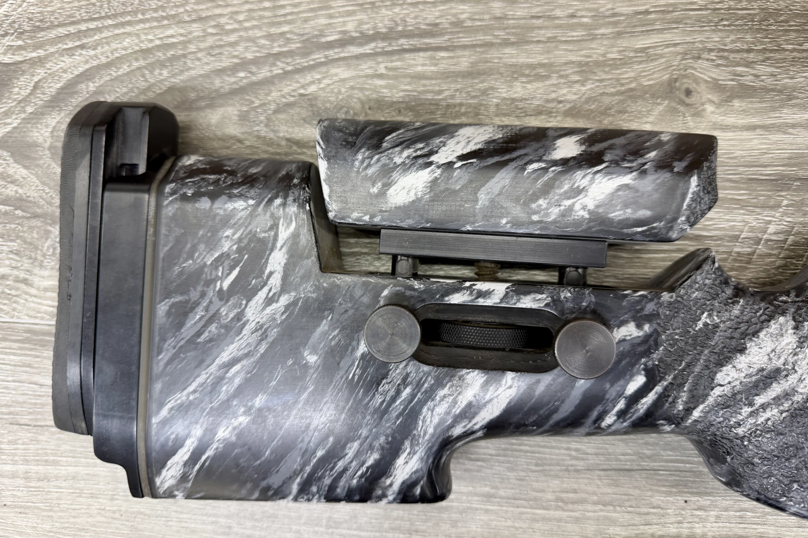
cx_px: 404
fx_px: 561
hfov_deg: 71.5
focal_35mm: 25
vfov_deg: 51.3
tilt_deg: -85.2
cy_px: 254
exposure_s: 1/60
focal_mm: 6.76
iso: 200
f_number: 1.78
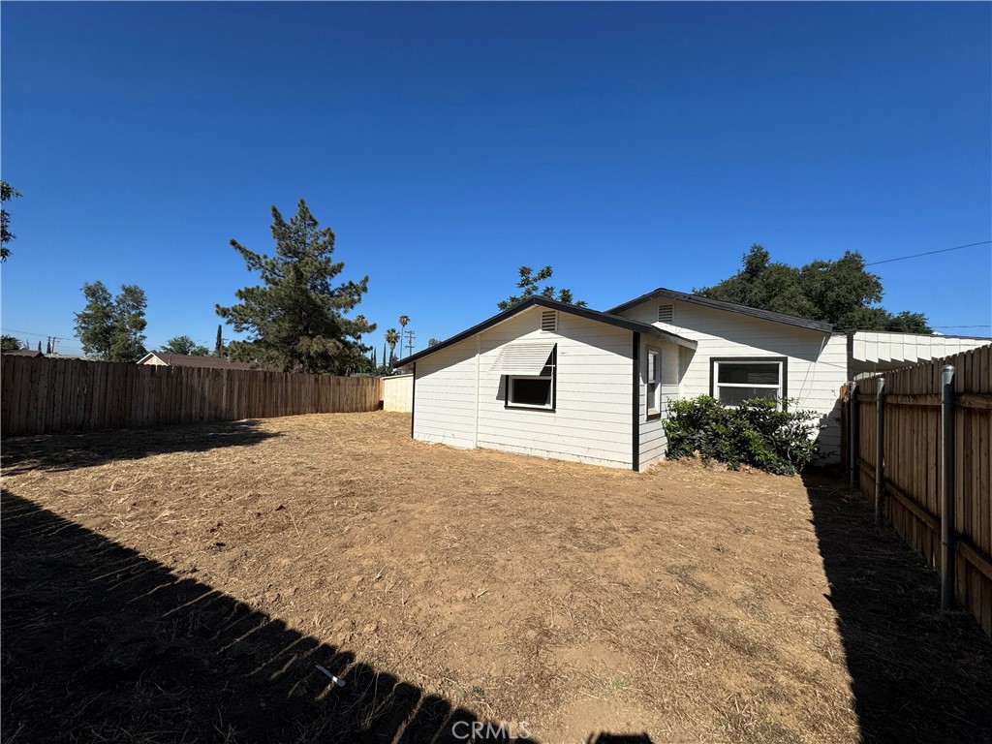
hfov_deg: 102.1
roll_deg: -1.4
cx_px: 496
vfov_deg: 85.7
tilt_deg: +0.5
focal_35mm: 14
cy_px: 372
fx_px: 401
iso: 40
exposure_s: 1/3906
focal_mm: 2.22
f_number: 2.2
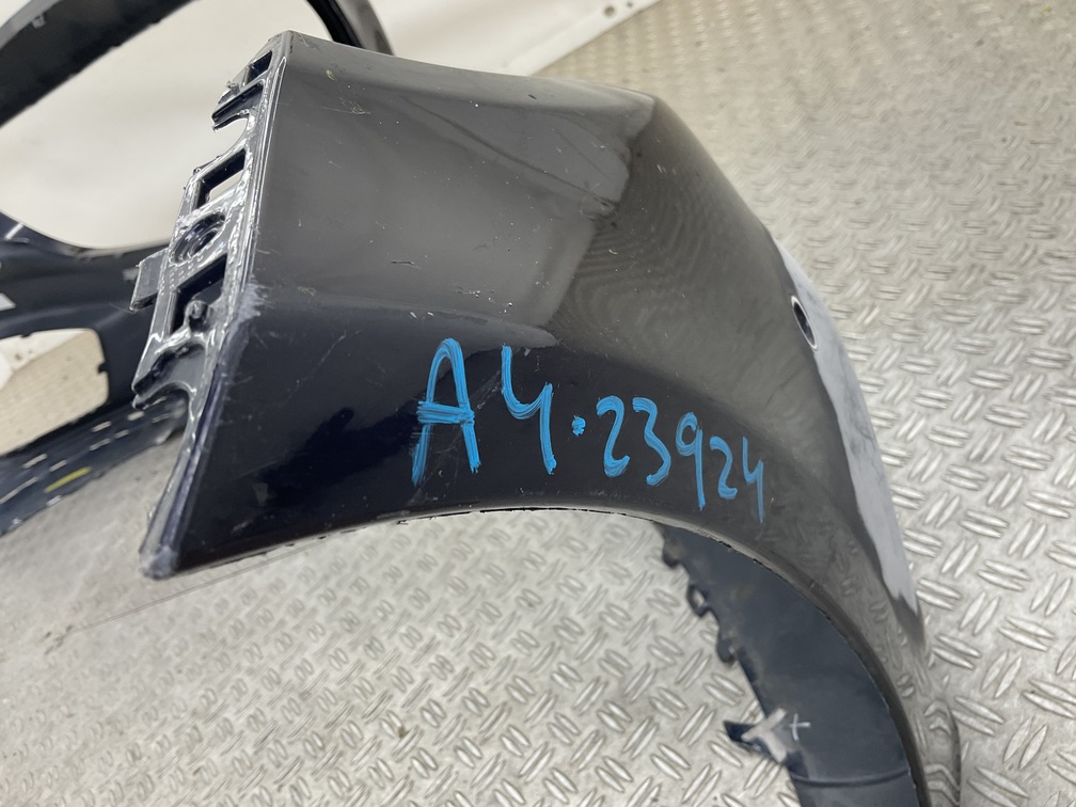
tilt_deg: -32.8
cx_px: 538
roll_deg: +35.3
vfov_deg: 48.2
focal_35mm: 29
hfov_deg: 61.7
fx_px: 901
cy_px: 404
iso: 50
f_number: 1.8
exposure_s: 1/120
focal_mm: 3
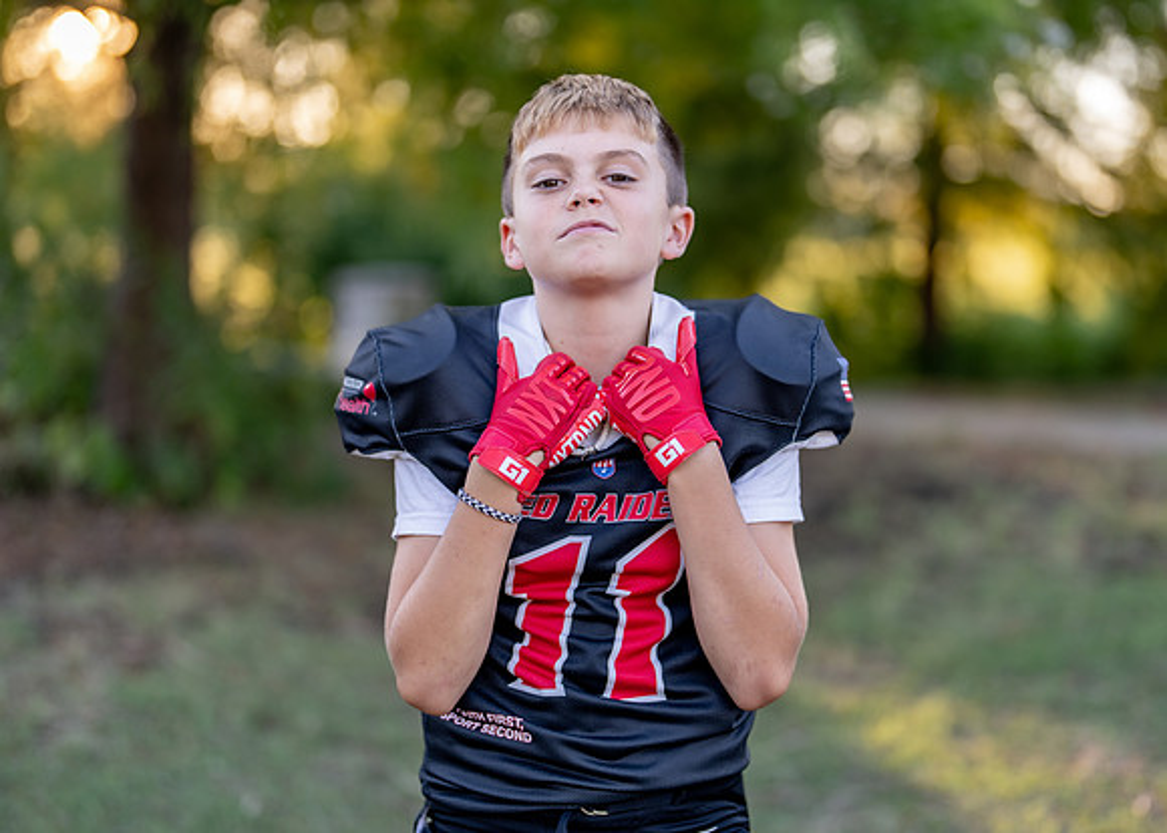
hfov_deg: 32.9
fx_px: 1974
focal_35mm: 60
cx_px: 630
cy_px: 414
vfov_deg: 23.8
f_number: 1.2
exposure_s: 1/400
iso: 100
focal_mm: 50
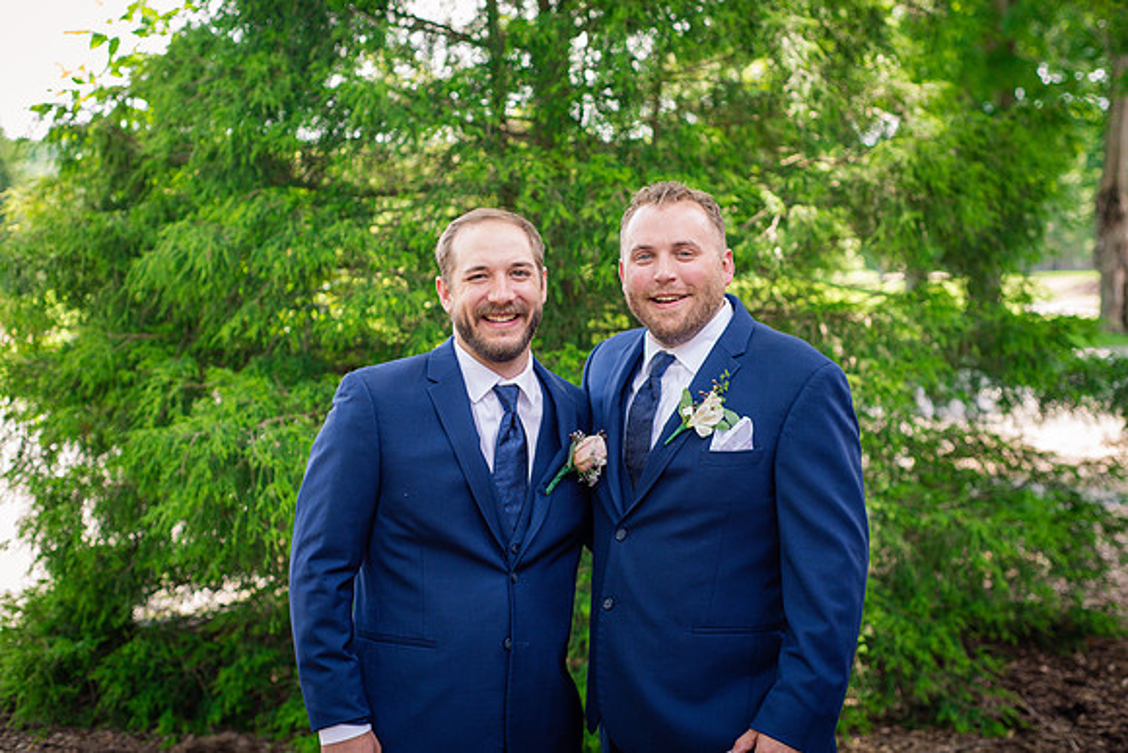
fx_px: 1567
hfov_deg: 39.6
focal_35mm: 50
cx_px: 564
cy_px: 376
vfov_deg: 27.0
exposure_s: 1/320
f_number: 3.2
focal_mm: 50
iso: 400
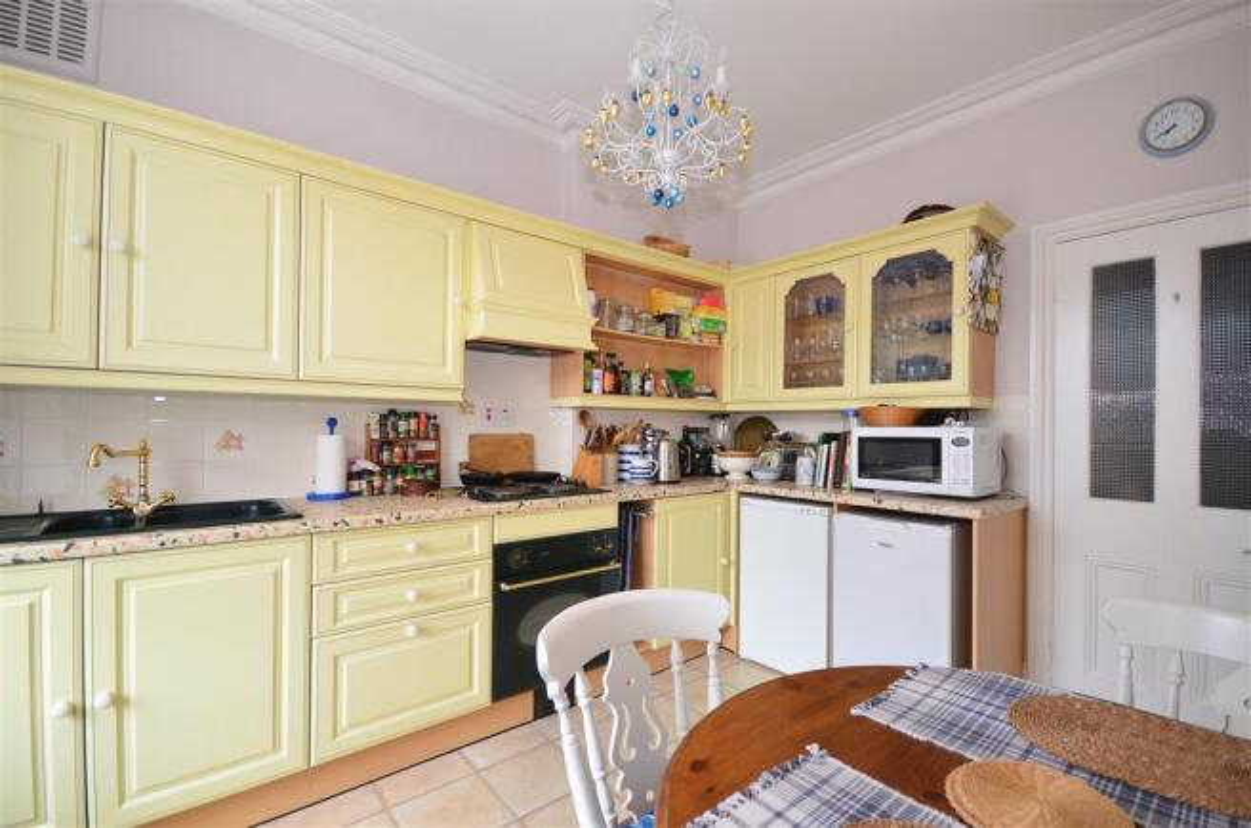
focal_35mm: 15
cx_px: 626
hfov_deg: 100.5
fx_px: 520
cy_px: 414
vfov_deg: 77.0
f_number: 4
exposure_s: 1/25
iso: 100
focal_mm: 10
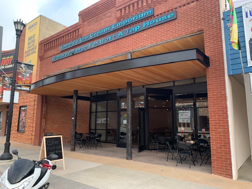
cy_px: 94
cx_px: 126
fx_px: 189
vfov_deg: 53.1
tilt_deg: +10.3
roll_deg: -0.7
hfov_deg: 67.3
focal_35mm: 26
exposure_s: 1/121
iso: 32
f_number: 1.8
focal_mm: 4.25
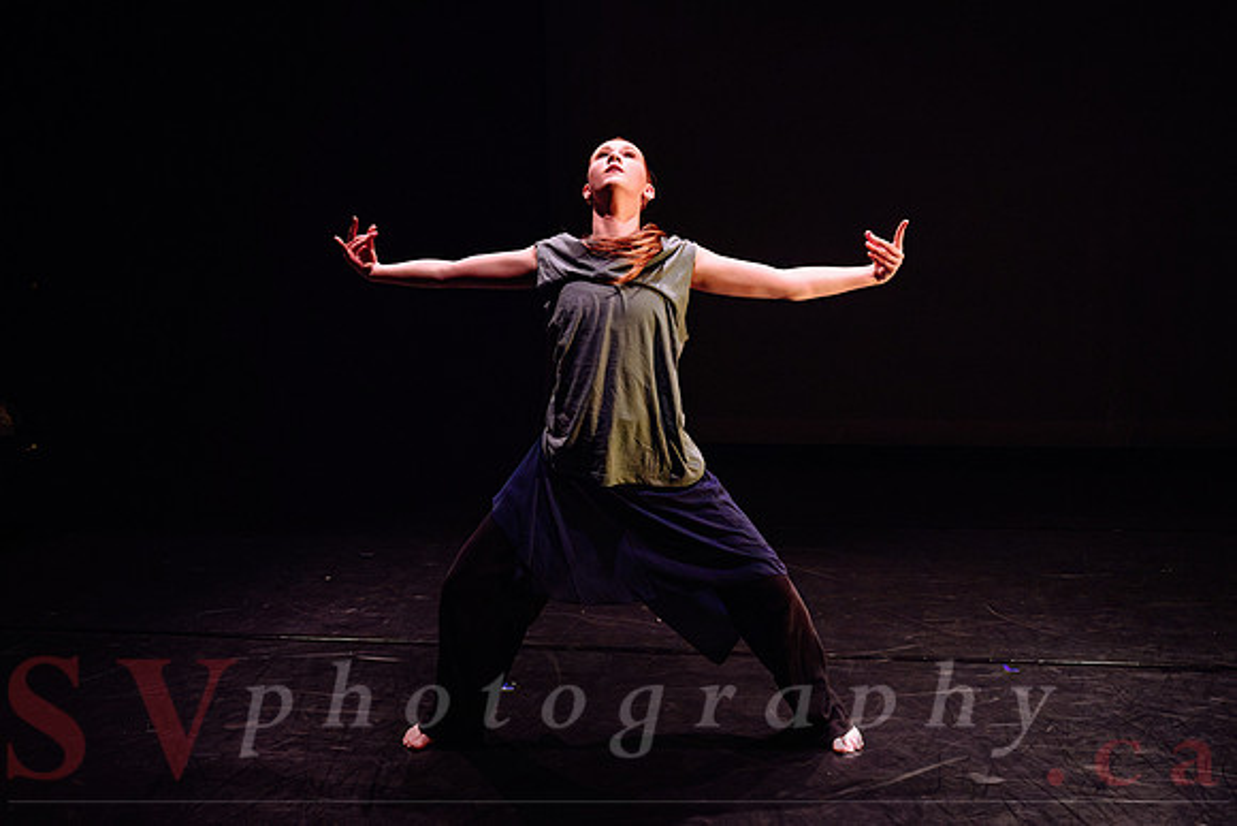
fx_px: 1249
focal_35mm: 36
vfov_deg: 36.6
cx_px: 667
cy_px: 395
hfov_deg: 52.6
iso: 4000
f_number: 2.8
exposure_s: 1/300
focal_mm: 28.5
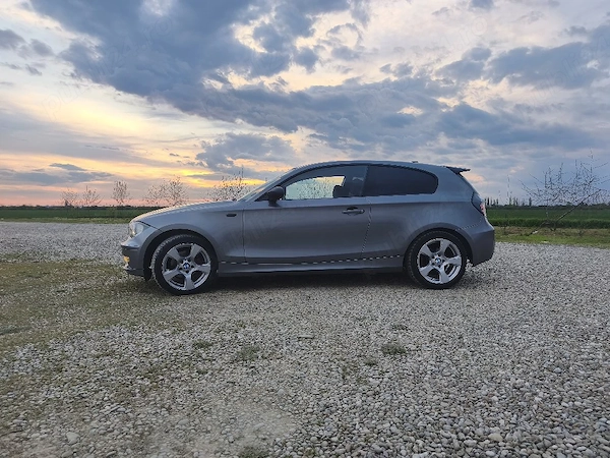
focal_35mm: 23
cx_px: 305
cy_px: 229
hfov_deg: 73.9
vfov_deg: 58.9
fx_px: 405
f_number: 1.65
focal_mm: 6.18
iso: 80
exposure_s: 1/100
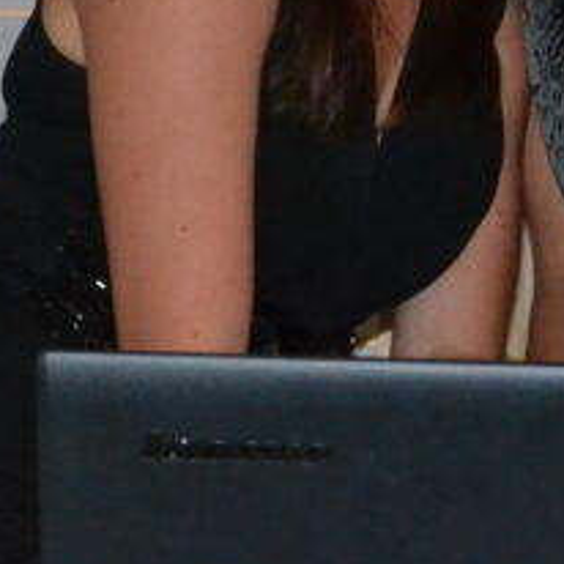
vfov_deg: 7.7
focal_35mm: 228
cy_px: 64
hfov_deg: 7.6
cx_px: 720
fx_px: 4203
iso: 3200
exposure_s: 1/60
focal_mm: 36
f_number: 5
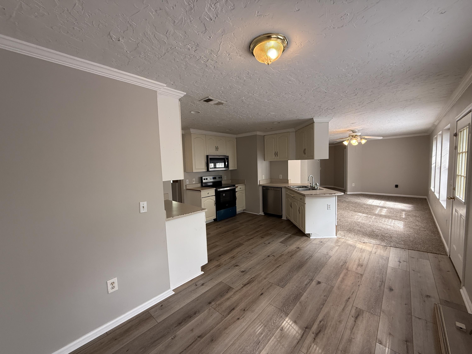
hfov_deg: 102.1
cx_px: 236
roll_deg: +1.7
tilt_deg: -2.9
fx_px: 191
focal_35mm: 14
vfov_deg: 85.7
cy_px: 177
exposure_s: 1/99
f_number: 2.2
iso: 200
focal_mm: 2.22
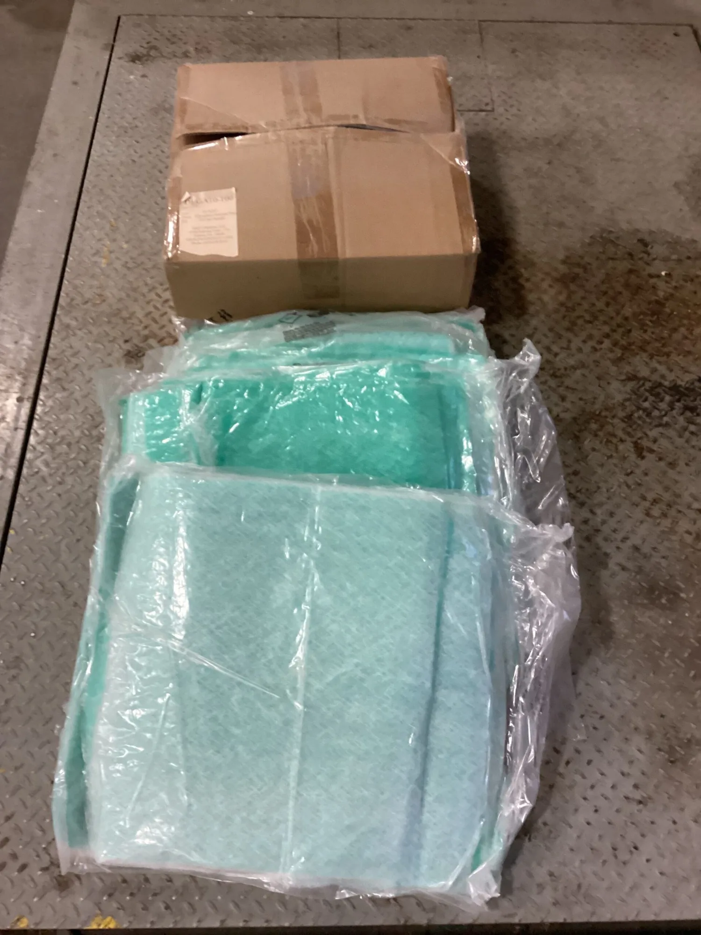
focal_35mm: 31
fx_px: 837
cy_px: 468
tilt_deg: -57.3
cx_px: 350
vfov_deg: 58.4
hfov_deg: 45.4
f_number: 2.4
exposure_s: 1/40
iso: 400
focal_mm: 3.3
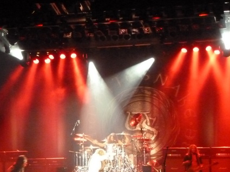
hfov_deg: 18.4
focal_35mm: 107
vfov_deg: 13.8
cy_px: 116
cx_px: 103
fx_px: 711
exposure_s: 1/15
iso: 1250
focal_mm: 11.7
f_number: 4.6
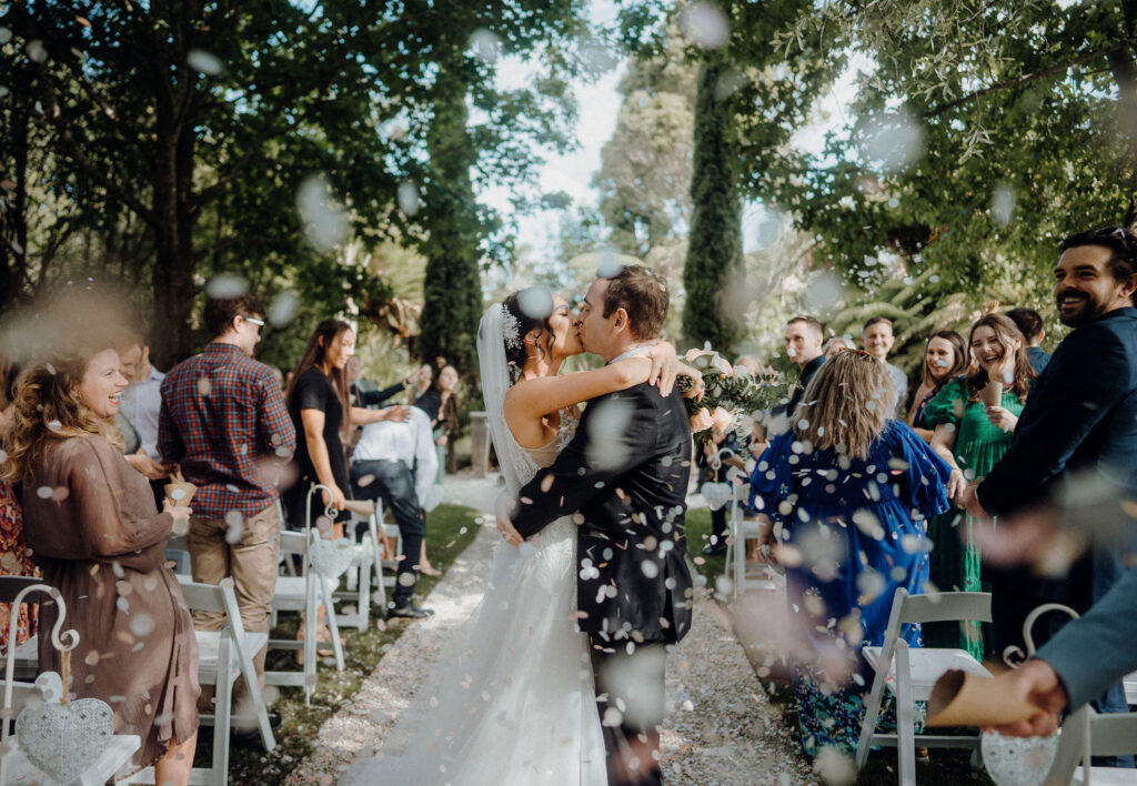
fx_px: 808
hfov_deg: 70.2
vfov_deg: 51.9
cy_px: 388
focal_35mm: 25
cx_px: 536
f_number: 1.4
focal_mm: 24
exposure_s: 1/1600
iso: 200
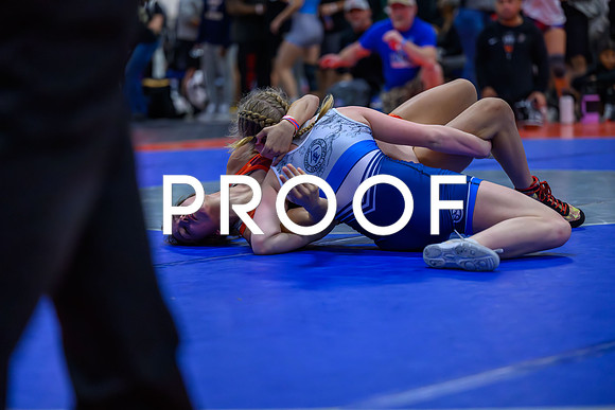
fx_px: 1726
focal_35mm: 101
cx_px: 308
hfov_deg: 20.2
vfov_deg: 13.6
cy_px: 205
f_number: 2.8
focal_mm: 101
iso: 9000
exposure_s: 1/800
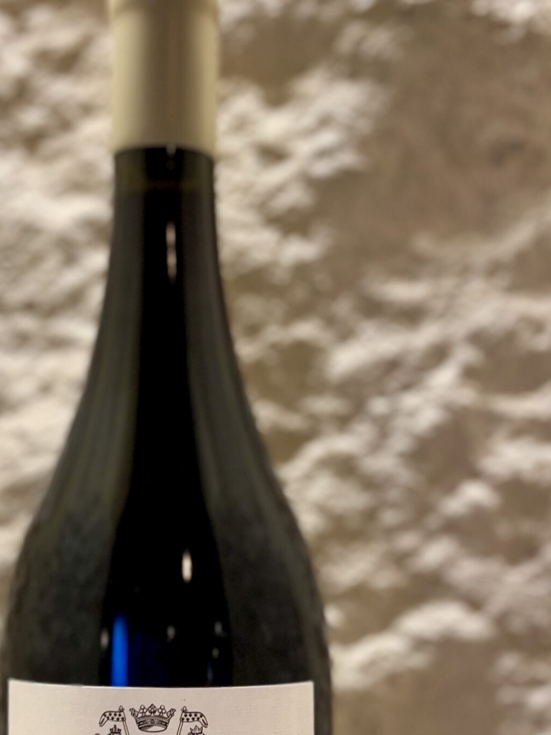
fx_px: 1040
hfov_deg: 29.2
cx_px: 132
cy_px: 521
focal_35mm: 49
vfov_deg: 38.2
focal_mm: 5.7
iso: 80
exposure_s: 1/100
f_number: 1.5
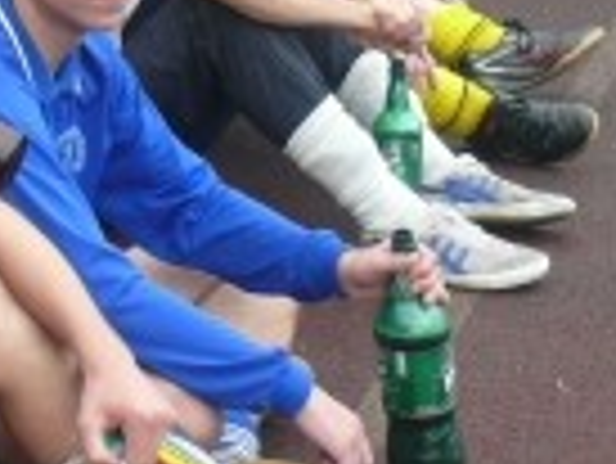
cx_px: -166
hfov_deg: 13.3
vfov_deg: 10.1
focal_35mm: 143
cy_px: -203
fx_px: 2547
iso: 100
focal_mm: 7.4
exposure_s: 1/100
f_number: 4
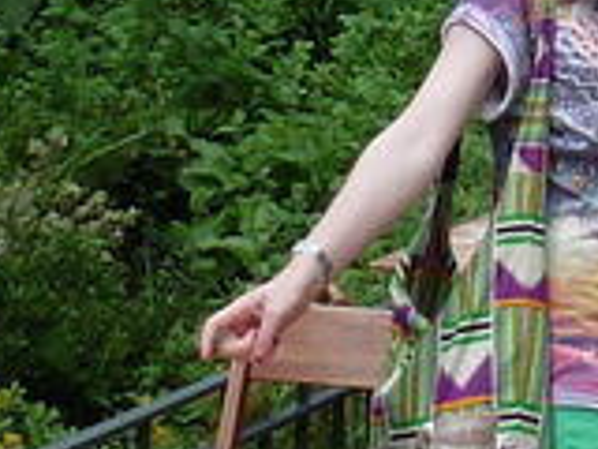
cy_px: -674
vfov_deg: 7.4
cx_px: 841
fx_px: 3230
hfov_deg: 10.3
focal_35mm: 187
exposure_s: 1/320
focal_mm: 4.1
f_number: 4
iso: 80
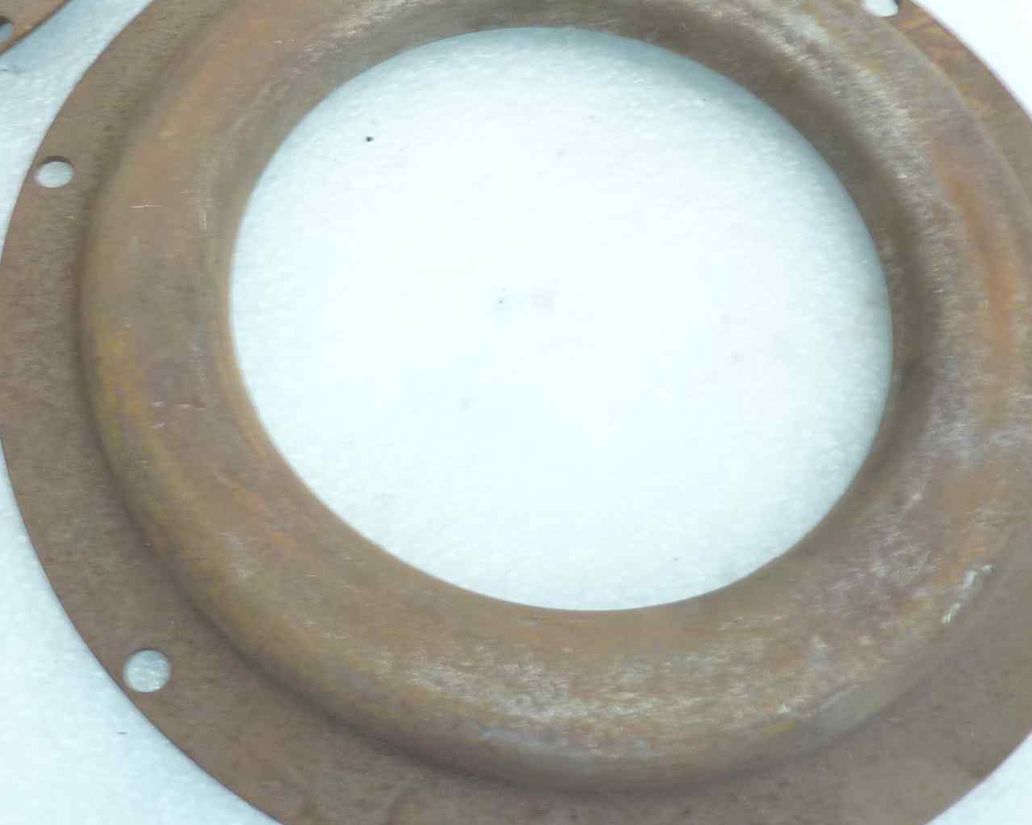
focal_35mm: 49
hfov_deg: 36.9
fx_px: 1497
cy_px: 239
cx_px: 232
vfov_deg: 30.5
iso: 125
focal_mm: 4.1
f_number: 3.3
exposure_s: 1/10
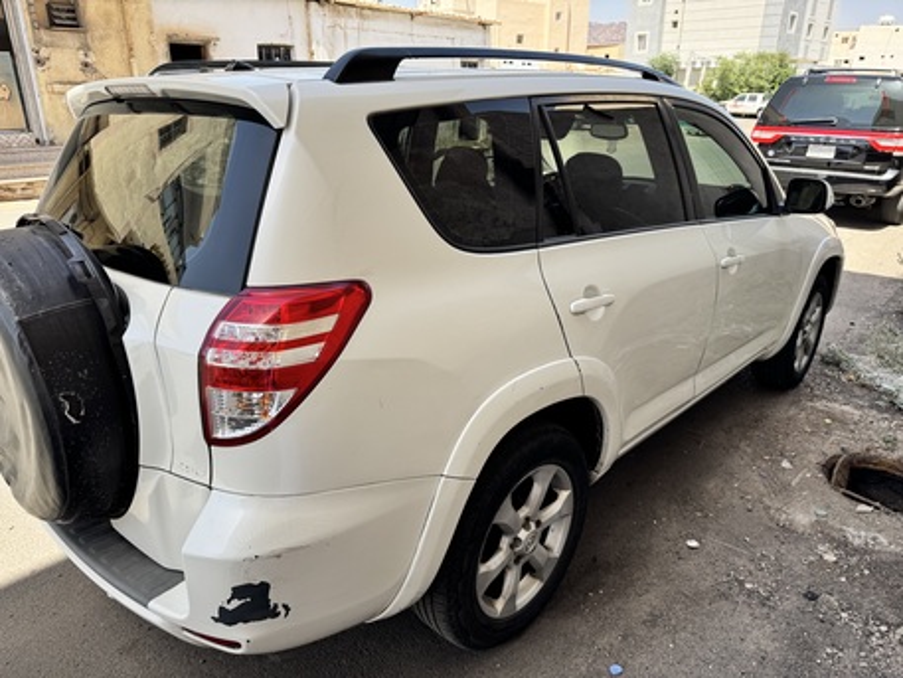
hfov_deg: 71.6
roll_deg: +0.3
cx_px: 452
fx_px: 626
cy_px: 339
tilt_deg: -20.9
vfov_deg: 56.8
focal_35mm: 24
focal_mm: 6.76
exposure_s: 1/980
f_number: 1.78
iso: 80
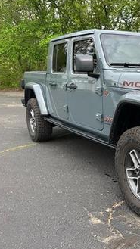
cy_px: 113
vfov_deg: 50.4
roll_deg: +0.0
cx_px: 158
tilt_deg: -9.4
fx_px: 264
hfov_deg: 27.0
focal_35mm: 40
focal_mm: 6.86
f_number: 1.78
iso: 80
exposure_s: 1/750
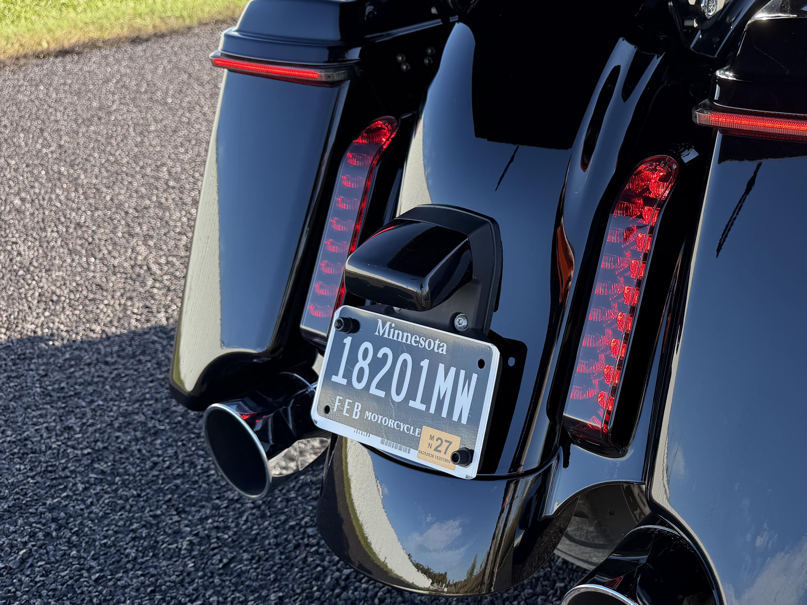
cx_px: 603
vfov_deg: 37.7
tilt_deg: -28.3
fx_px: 886
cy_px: 318
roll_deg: +0.2
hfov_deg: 47.2
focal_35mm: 38
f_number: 1.78
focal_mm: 6.76
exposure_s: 1/589
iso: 80
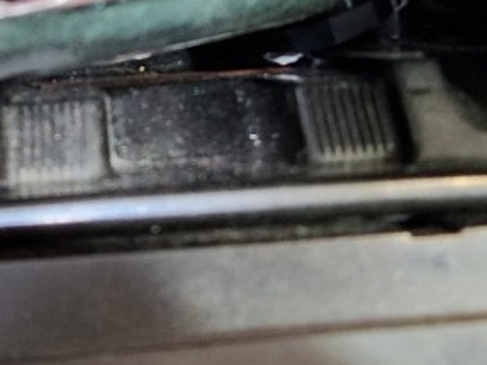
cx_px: 92
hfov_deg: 23.5
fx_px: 1153
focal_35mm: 82
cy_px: -36
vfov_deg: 17.4
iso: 640
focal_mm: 5.4
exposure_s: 1/30
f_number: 1.8
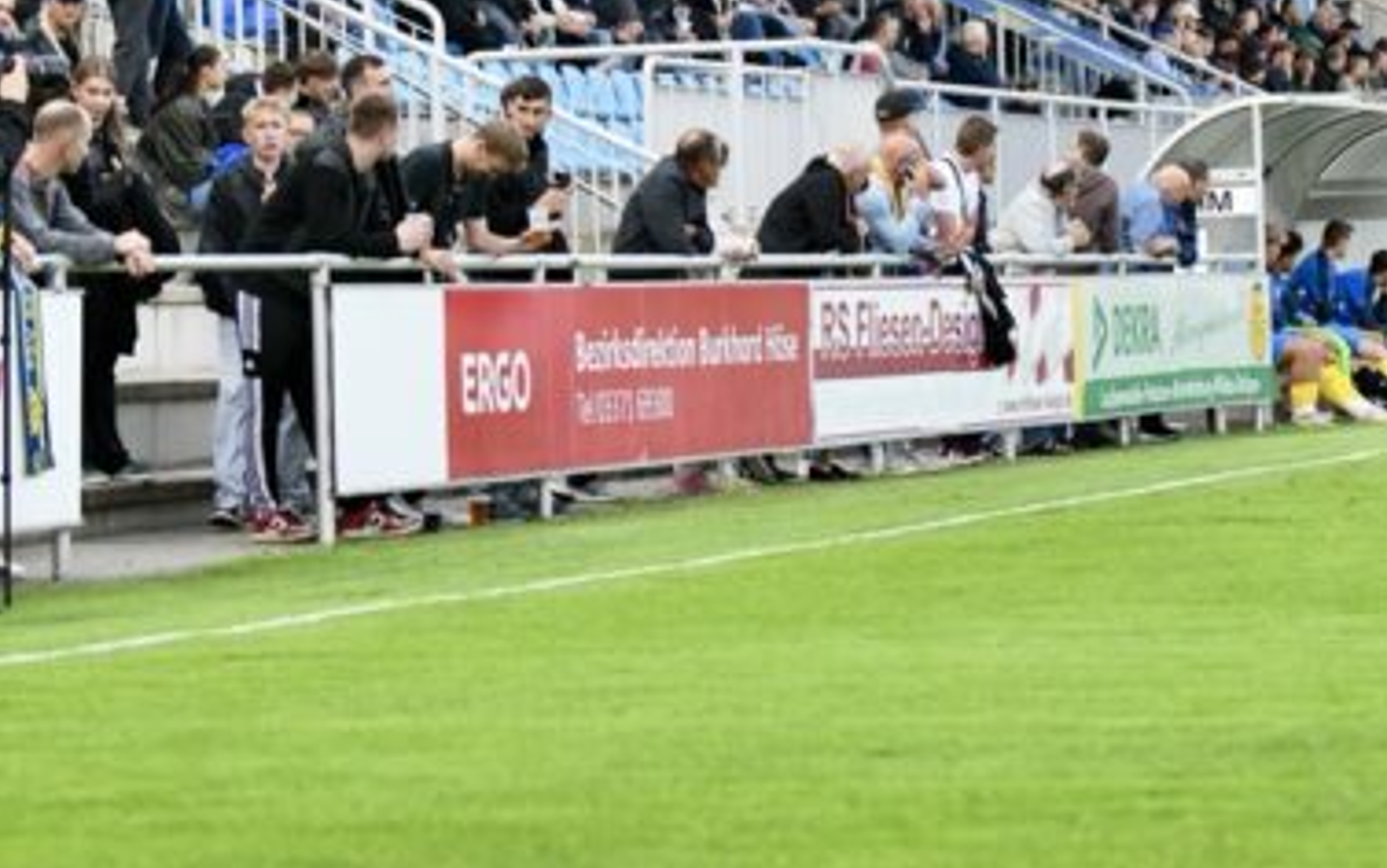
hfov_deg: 12.6
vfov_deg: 7.9
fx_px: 6278
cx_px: 703
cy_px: 85
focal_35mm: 166
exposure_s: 1/1600
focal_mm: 80
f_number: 4.5
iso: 8000
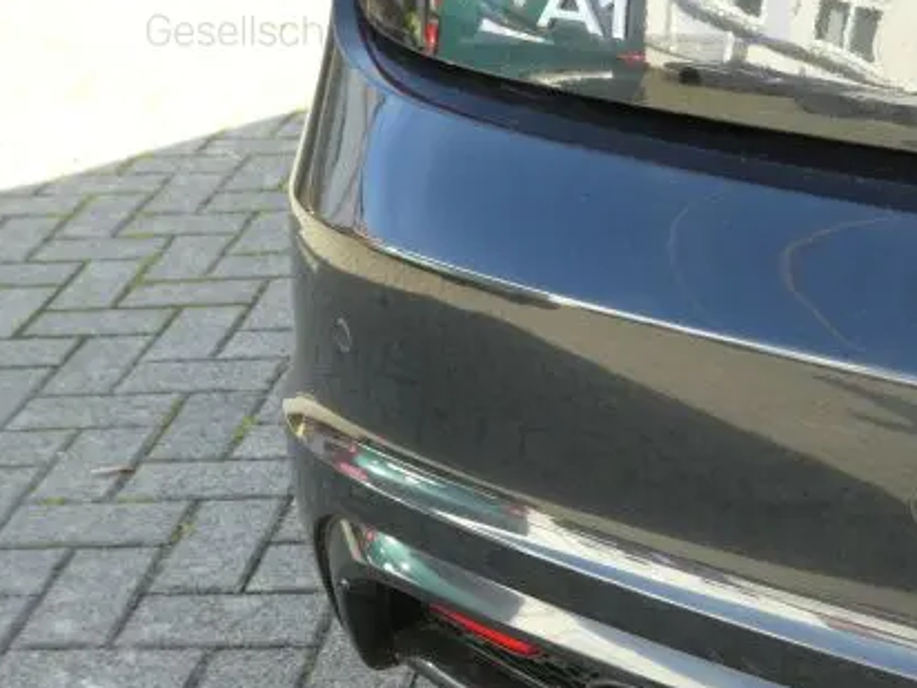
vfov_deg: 21.6
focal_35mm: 68
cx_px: 670
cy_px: 443
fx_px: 1801
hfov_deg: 28.2
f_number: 3.7
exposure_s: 1/80
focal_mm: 6.3
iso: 160
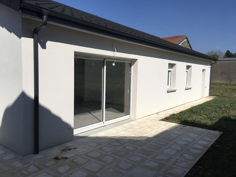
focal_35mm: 29
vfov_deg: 48.2
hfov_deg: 61.7
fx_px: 198
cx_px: 118
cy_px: 88
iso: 25
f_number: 2.2
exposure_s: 1/5128
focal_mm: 4.15
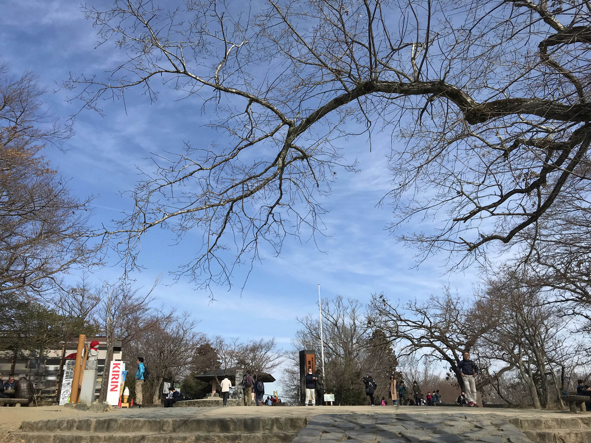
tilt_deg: +23.3
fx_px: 478
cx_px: 296
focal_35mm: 28
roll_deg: +0.9
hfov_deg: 63.4
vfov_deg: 49.7
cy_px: 222
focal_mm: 3.99
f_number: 1.8
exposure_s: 1/2660
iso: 20
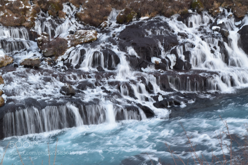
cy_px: 82
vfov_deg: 16.5
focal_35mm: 82
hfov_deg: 24.6
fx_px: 568
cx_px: 124
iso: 800
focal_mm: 55
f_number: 13
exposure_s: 1/13
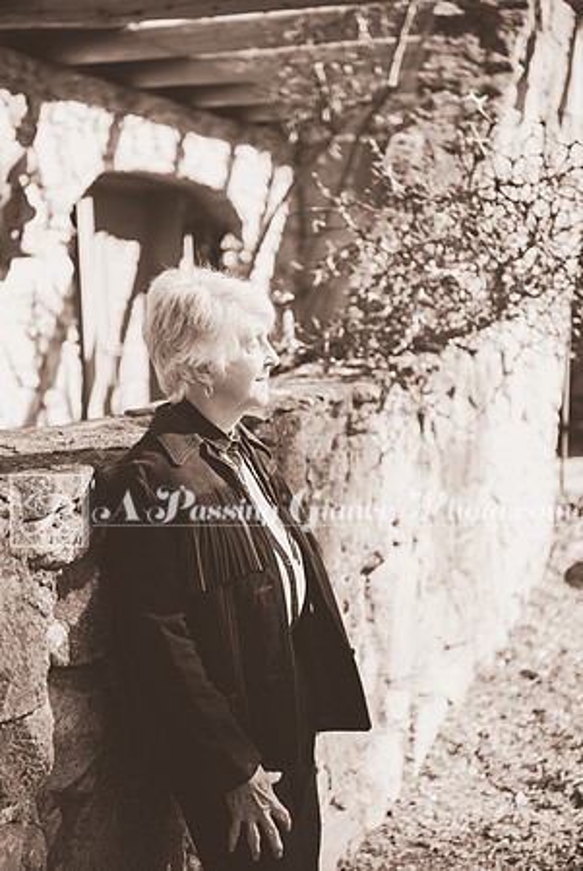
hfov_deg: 22.7
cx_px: 292
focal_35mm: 60
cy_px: 436
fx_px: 1454
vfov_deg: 33.4
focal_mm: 60
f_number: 3.2
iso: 320
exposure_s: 1/640
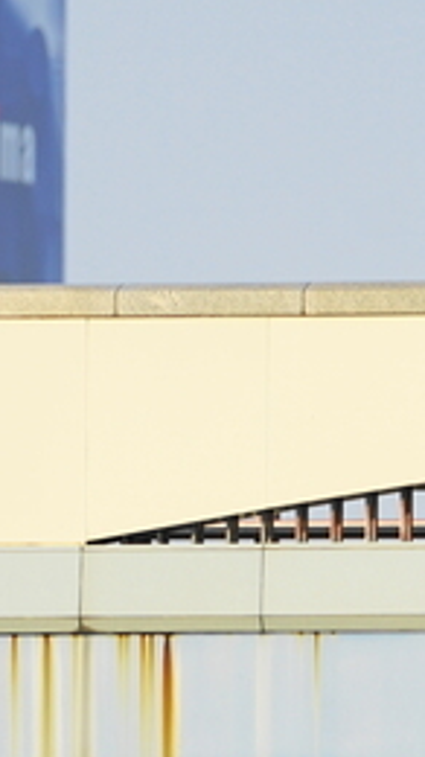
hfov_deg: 0.8
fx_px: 29047
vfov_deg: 1.5
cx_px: 367
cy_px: 1150
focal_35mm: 1448
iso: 100
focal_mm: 300
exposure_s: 1/320
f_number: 6.3
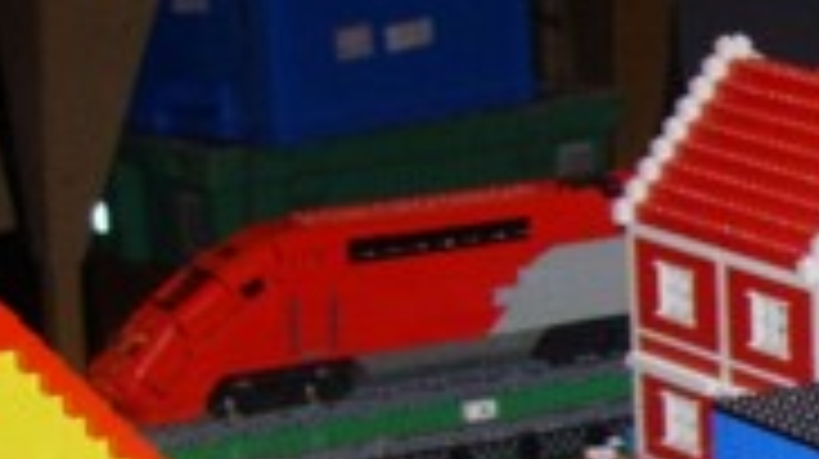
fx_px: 3949
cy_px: 621
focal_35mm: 182
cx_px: 1670
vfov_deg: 6.6
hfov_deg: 10.8
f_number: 2.8
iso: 79
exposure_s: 1/64
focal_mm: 7.8
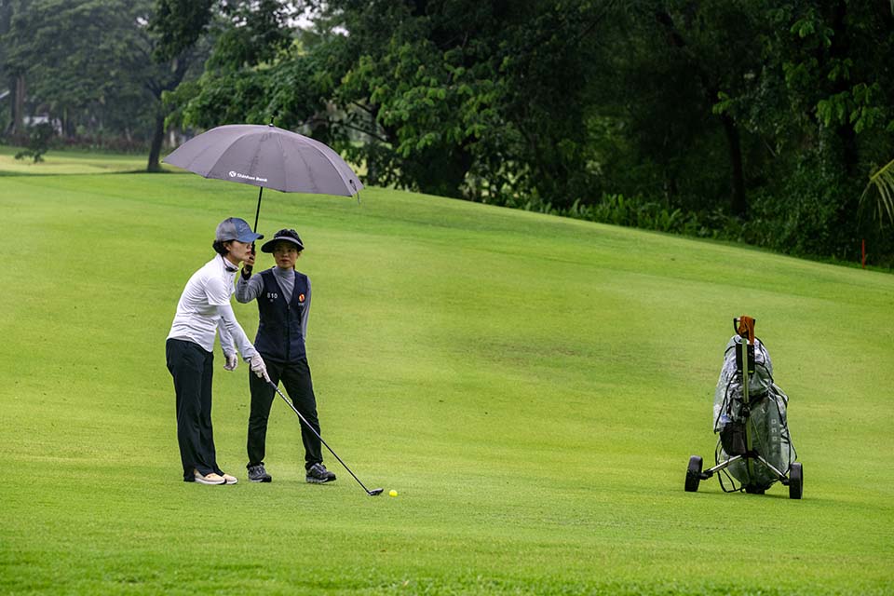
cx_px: 447
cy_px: 298
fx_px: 3601
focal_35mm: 145
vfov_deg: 9.5
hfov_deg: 14.2
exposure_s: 1/800
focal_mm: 145
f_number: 5.6
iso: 1400
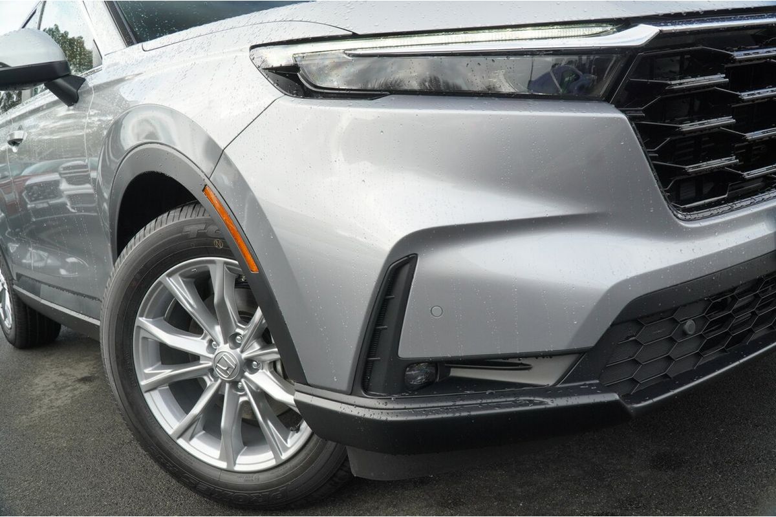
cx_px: 388
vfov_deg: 41.7
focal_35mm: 32
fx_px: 679
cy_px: 258
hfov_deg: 59.5
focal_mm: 21
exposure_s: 1/320
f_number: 7.1
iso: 800
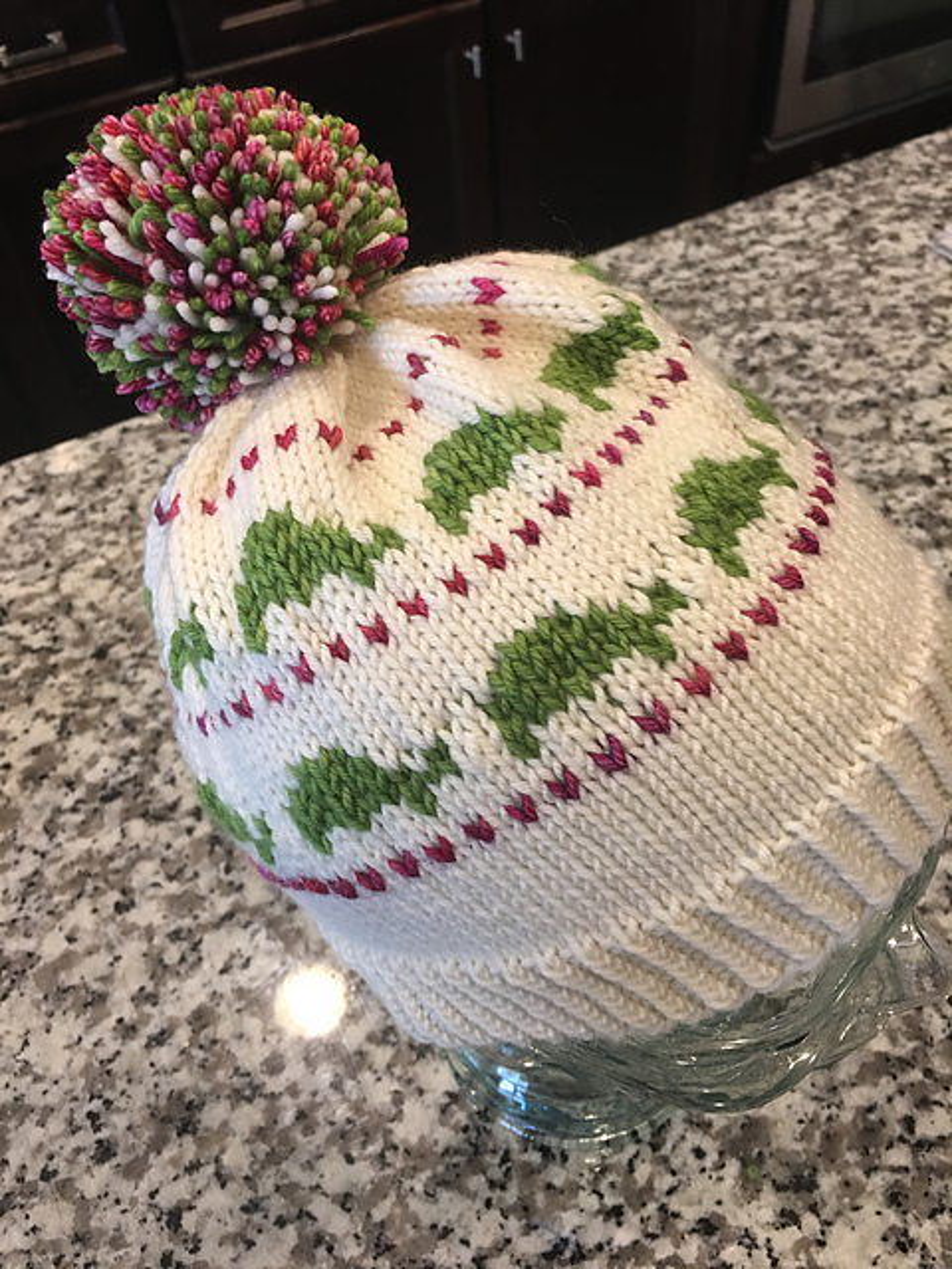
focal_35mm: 29
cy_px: 634
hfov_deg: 48.2
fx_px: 1063
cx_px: 476
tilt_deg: -47.9
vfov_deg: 61.7
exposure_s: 1/15
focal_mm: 4.15
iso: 50
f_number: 2.2
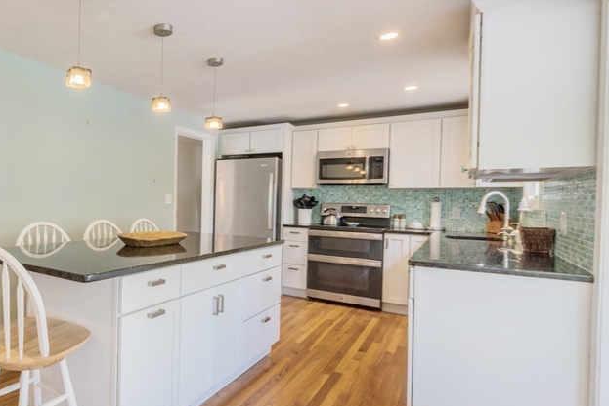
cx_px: 116
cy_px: 207
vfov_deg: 55.2
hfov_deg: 68.3
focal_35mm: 23
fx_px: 389
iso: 100
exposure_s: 1.3
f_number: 16
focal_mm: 14
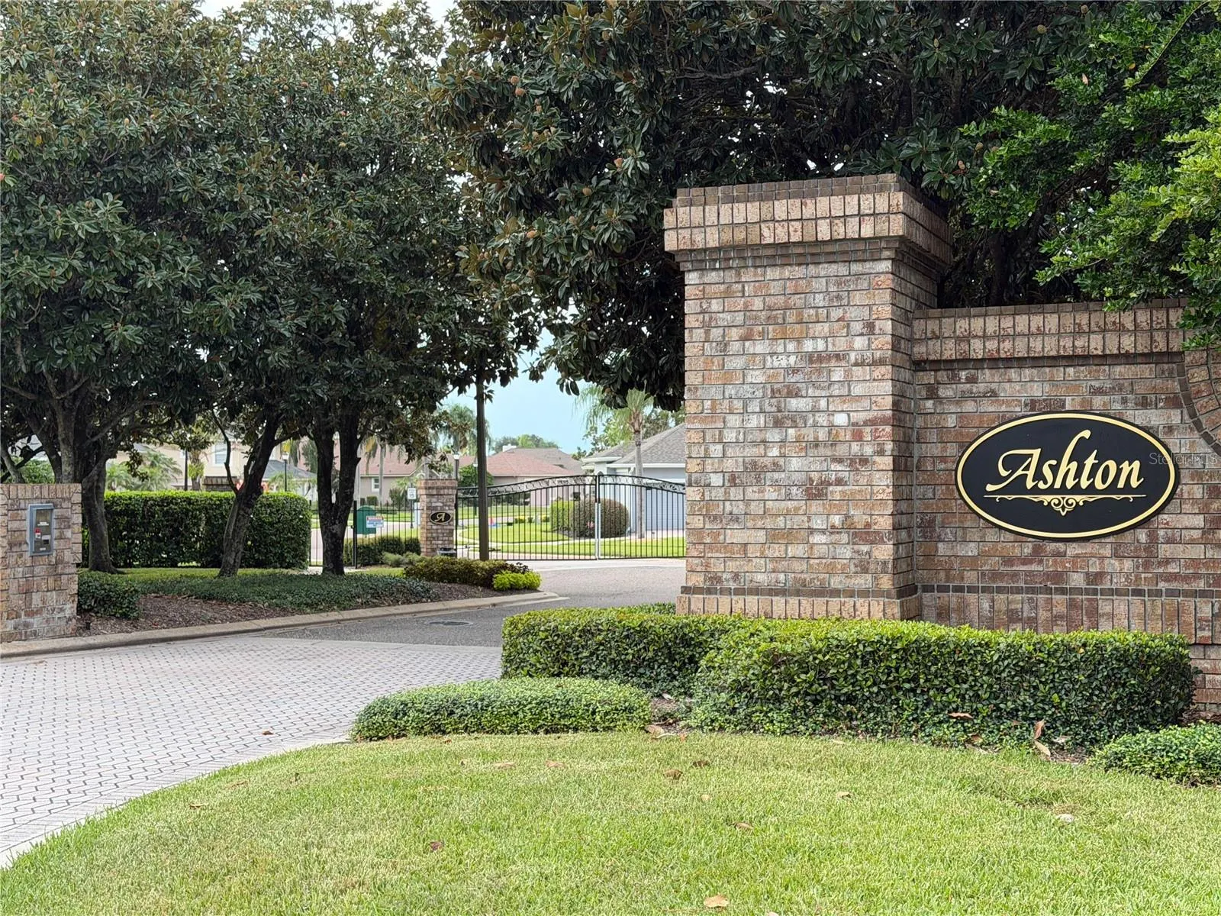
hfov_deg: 39.7
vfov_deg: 30.3
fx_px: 1693
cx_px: 610
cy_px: 458
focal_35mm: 48
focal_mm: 6.76
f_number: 1.8
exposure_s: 1/480
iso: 100
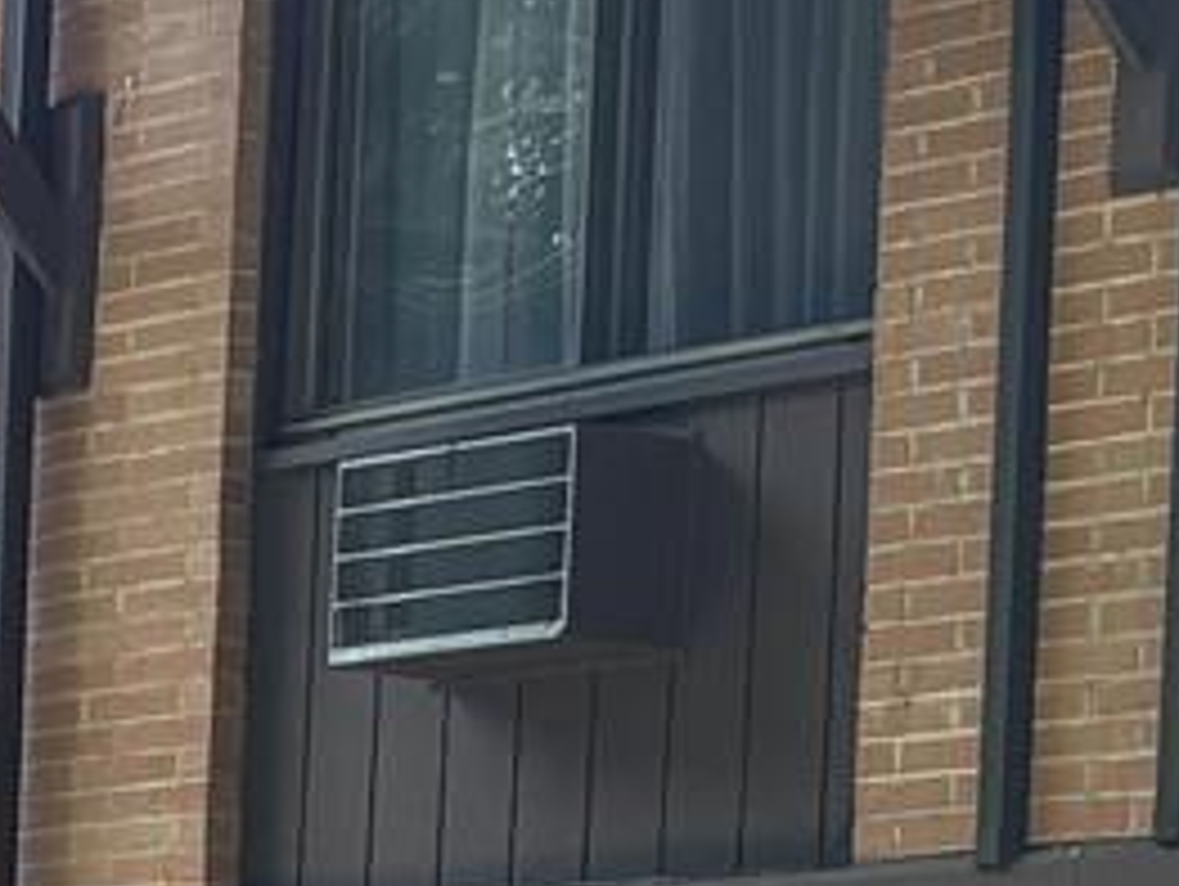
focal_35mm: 203
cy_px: 1367
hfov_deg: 9.4
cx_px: -716
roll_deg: -3.1
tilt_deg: -0.6
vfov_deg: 7.2
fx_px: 6920
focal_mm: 5.96
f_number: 1.6
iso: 50
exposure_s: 1/437
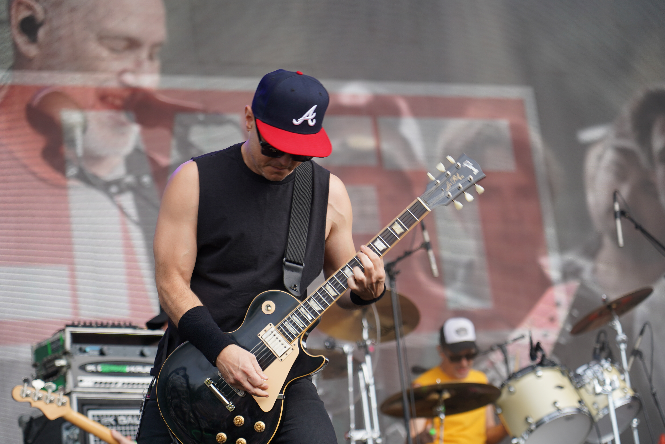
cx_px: 332
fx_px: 1939
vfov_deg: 13.0
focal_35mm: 105
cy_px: 222
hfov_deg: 19.5
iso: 160
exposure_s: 1/160
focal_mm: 105
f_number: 4
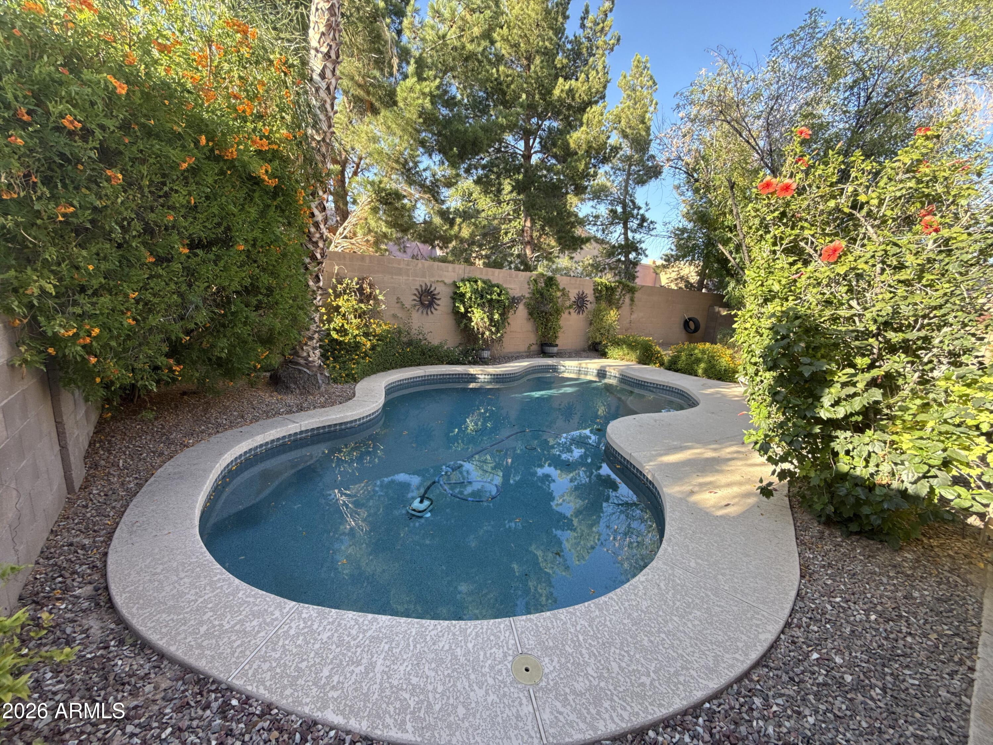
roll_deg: -4.3
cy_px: 372
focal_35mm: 14
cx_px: 496
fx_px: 402
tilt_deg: -11.7
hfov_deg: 102.1
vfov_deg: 85.7
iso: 64
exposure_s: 1/194
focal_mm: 2.22
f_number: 2.2
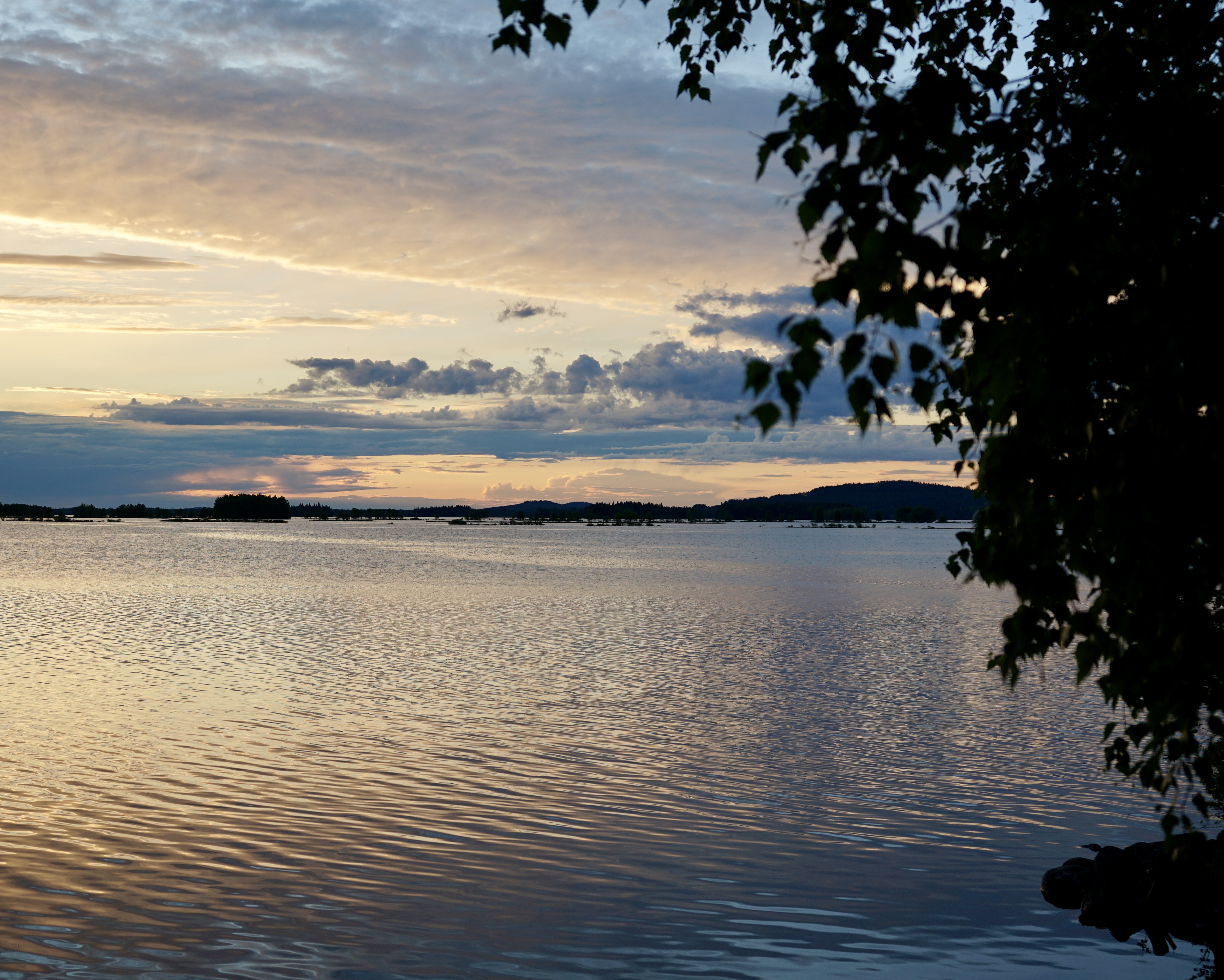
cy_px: 492
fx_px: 1739
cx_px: 519
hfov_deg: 38.7
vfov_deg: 31.5
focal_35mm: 48
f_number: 4.5
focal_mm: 42
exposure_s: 1/250
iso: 100
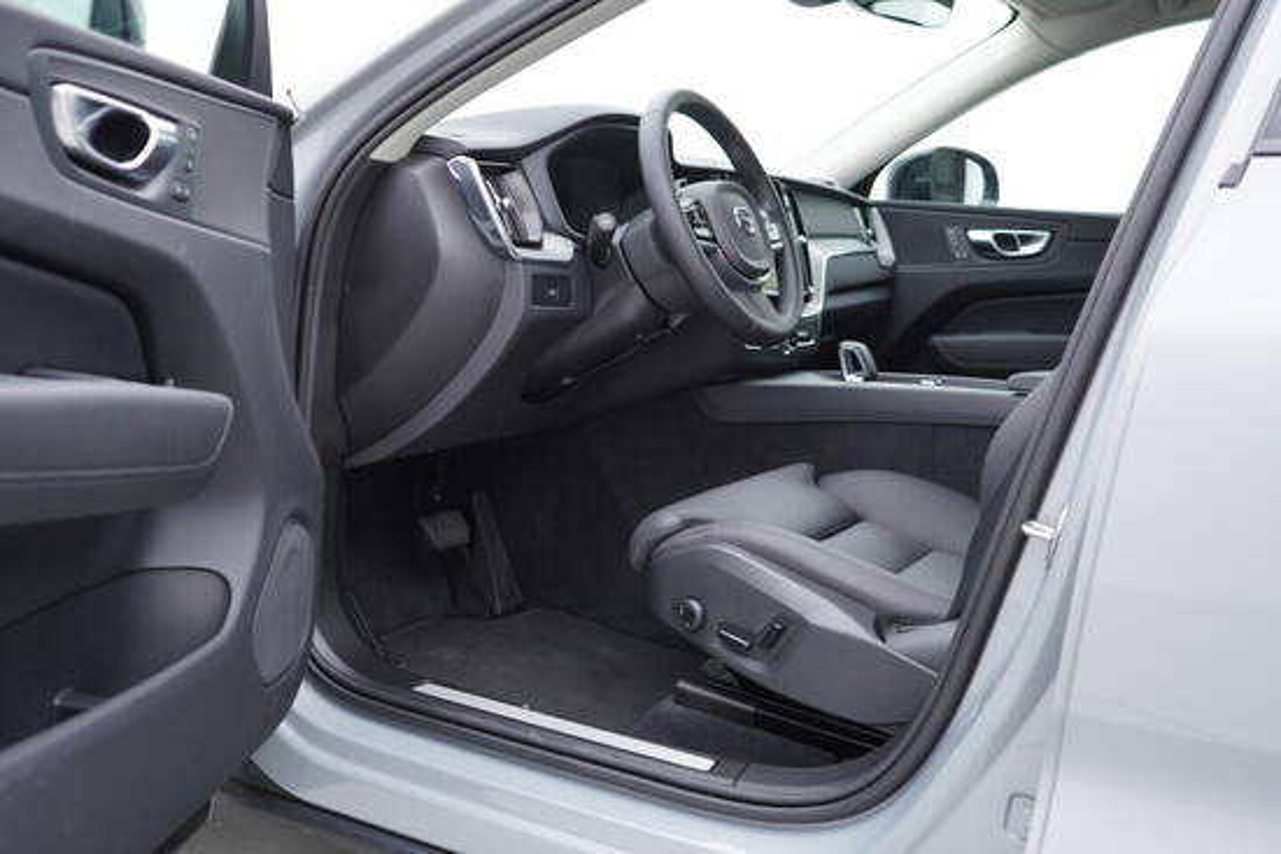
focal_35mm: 36
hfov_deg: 53.1
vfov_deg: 36.9
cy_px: 427
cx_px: 640
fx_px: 1281
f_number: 2.8
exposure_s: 1/40
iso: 160
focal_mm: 24
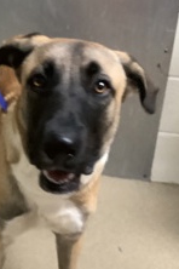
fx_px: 455
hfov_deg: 21.8
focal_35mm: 61
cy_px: 154
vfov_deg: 32.8
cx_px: 25
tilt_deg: -31.0
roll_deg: +0.7
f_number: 2.4
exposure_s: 1/25
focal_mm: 3.3
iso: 400
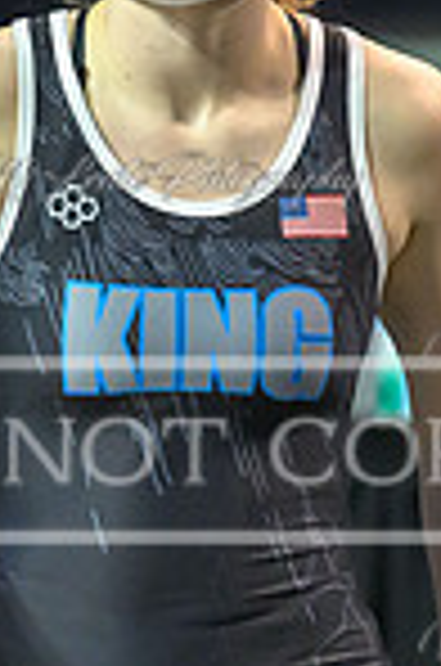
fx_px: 20786
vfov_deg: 1.8
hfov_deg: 1.2
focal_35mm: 1126
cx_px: 48
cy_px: 261
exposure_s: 1/1000
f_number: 2.8
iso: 5000
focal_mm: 200
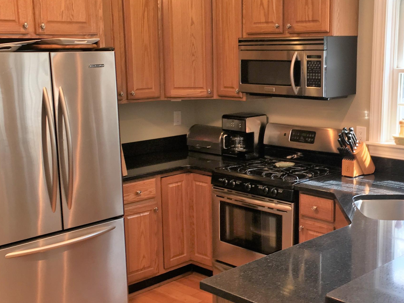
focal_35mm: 51
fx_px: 595
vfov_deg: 28.5
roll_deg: +1.1
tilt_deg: -9.9
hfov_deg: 37.4
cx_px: 239
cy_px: 162
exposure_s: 1/30
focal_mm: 4.15
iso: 32
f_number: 2.2
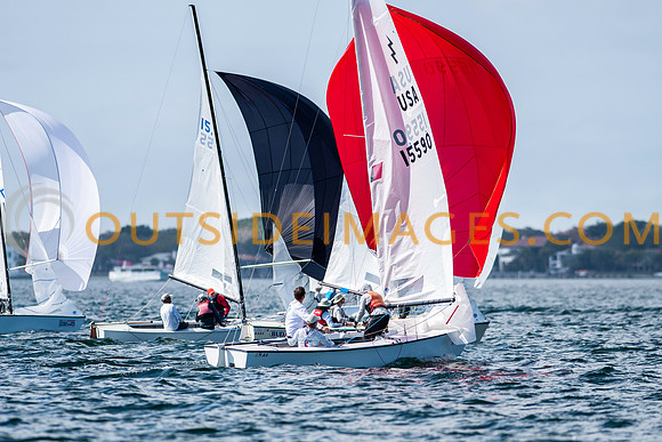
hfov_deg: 4.6
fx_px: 8277
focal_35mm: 450
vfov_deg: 3.1
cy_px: 221
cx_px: 331
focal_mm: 300
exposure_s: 1/2500
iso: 200
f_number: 5
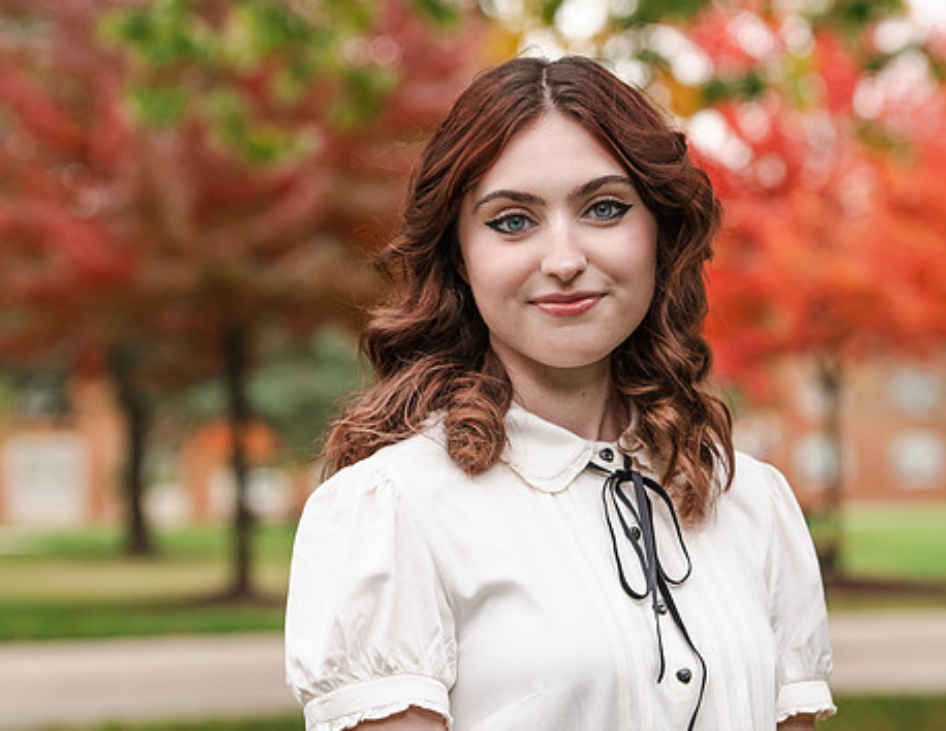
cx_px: 513
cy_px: 316
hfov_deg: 14.7
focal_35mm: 133
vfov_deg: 11.4
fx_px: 3675
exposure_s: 1/250
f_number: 4
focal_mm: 92
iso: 320
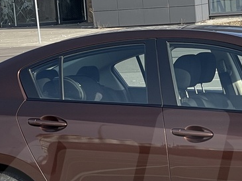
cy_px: 182
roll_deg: +3.8
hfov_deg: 9.4
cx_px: 249
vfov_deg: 7.0
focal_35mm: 210
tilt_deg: -8.3
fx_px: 1467
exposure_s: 1/506
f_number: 2.2
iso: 20
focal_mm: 7.5
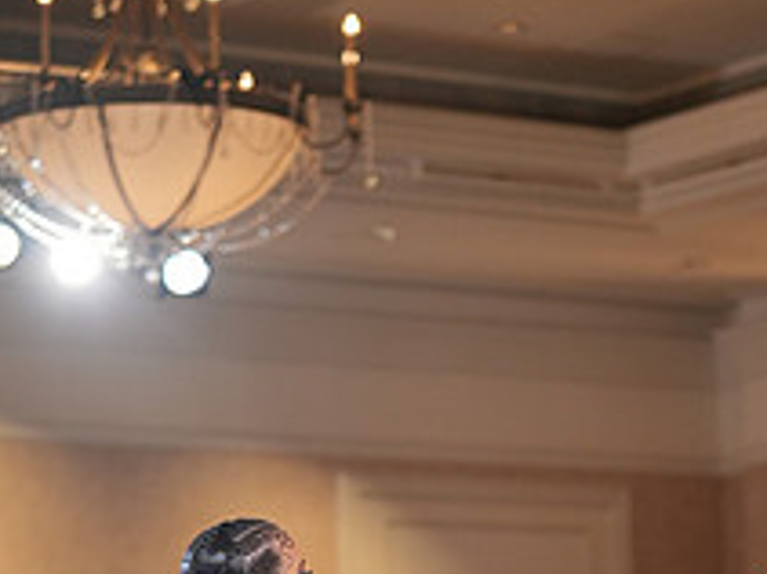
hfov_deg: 11.1
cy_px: 974
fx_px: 3920
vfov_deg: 8.1
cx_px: 609
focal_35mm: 177
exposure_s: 1/500
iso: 1000
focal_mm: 67
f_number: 2
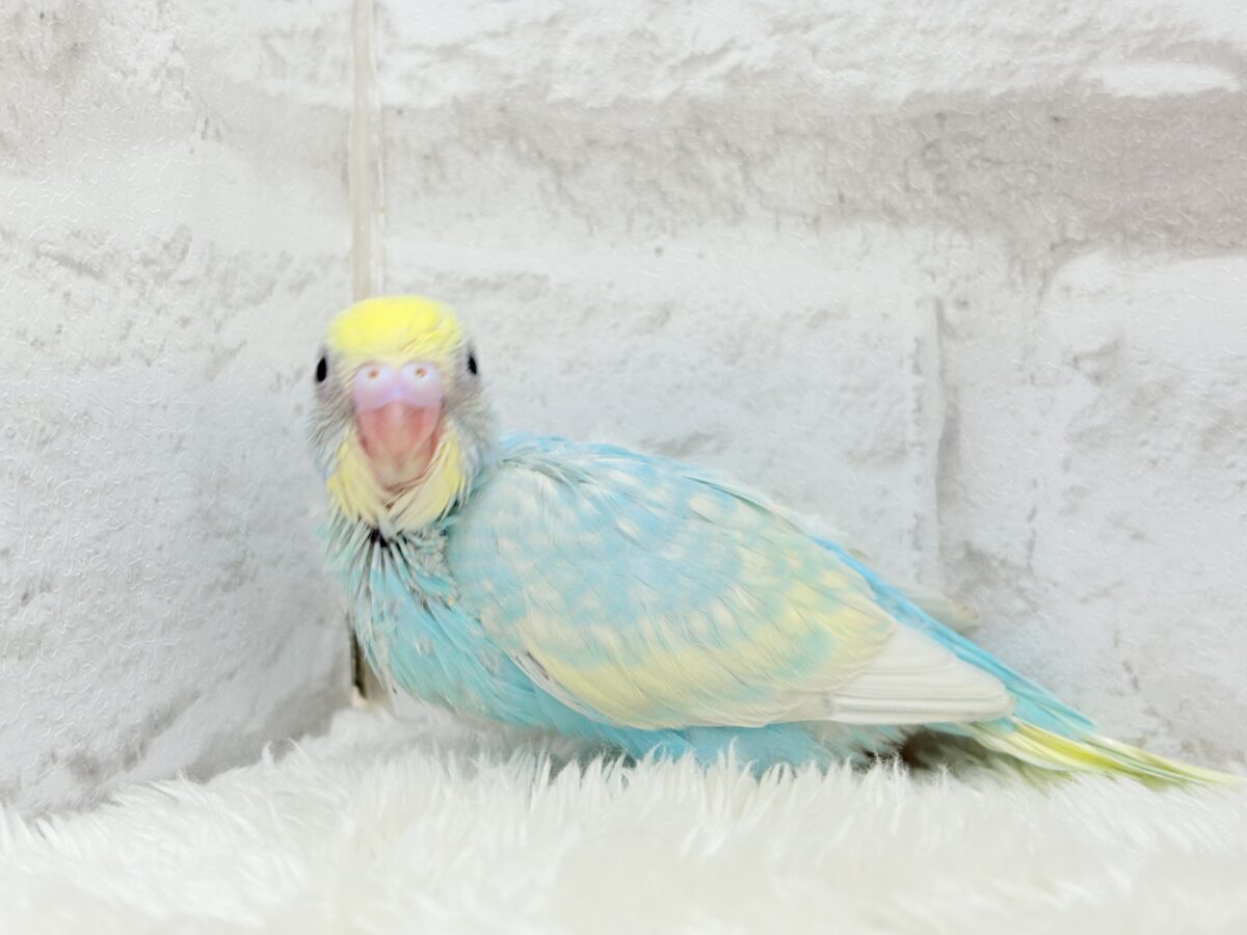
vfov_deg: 28.0
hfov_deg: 36.8
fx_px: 1873
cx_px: 624
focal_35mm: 52
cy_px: 468
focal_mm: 5.96
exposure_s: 1/100
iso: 64
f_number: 1.6
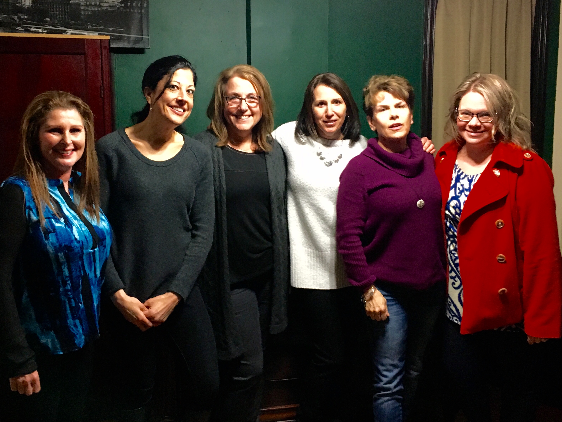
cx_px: 266
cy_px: 186
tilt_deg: -7.9
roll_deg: +0.4
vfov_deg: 38.6
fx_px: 601
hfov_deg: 50.1
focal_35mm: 37
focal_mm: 4.15
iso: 200
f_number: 2.2
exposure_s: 1/15
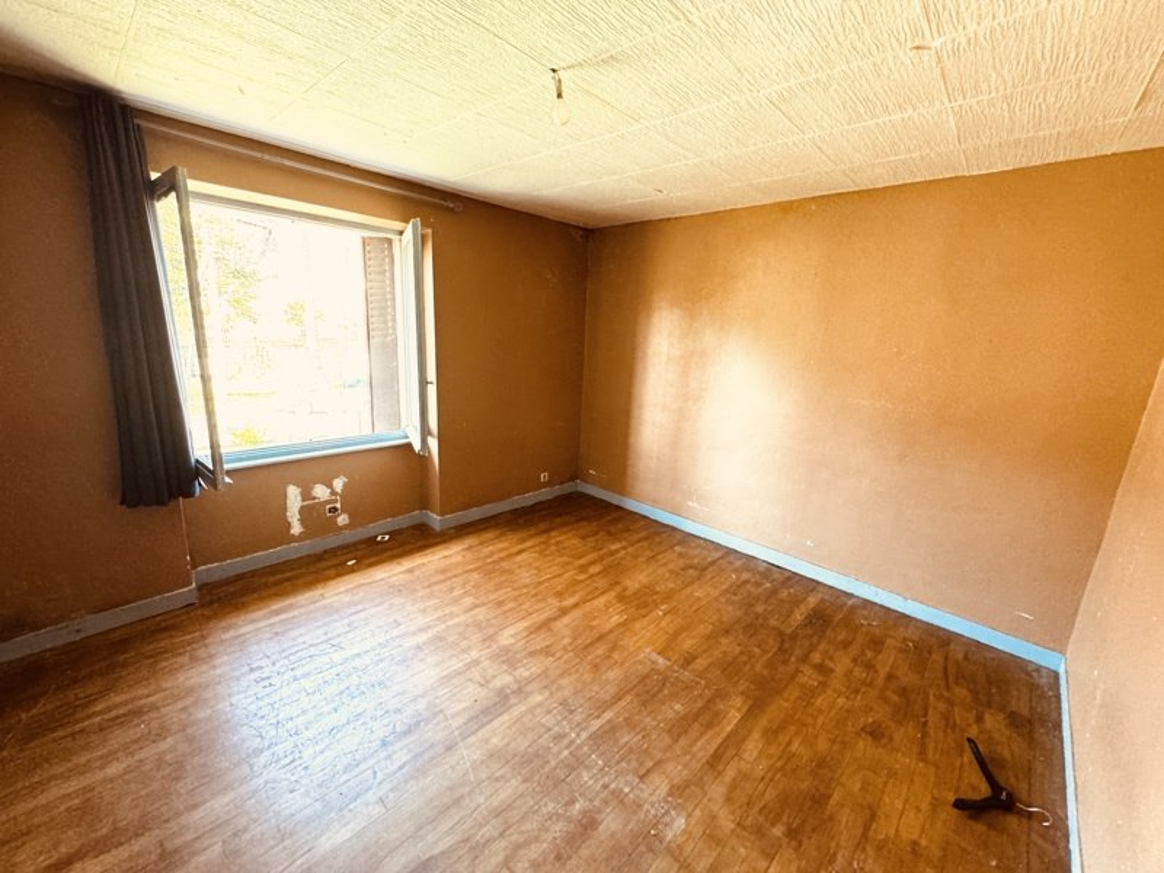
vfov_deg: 85.7
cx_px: 582
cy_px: 436
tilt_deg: -13.2
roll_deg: -3.0
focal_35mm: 14
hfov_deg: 102.1
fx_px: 471
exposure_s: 1/60
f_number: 2.2
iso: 500
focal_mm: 2.22
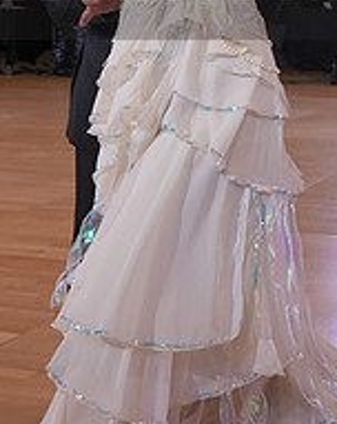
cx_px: 216
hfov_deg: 15.3
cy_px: -33
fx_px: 1251
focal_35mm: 100
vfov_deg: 18.5
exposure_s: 1/400
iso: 1600
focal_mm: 35
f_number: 4.5
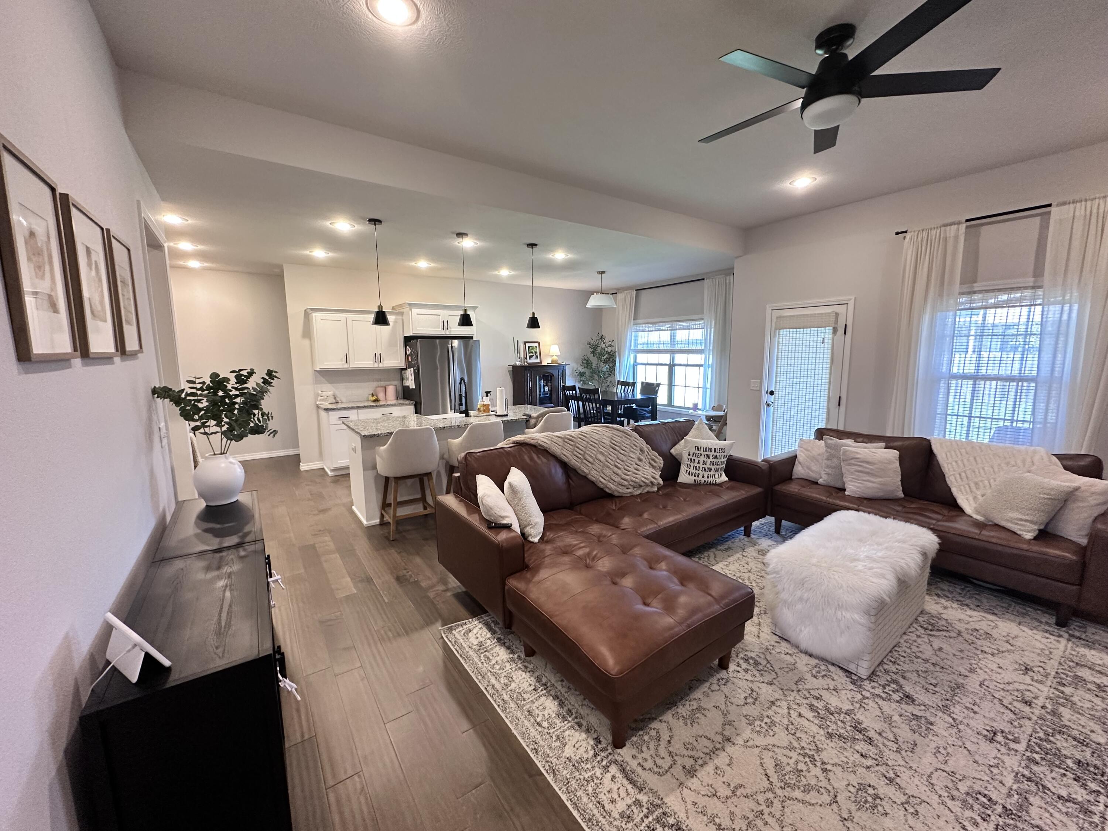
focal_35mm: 14
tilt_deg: -8.2
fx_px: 448
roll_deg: -0.3
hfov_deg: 102.1
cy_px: 416
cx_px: 554
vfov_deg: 85.7
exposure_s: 1/60
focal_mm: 2.22
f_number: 2.2
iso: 250
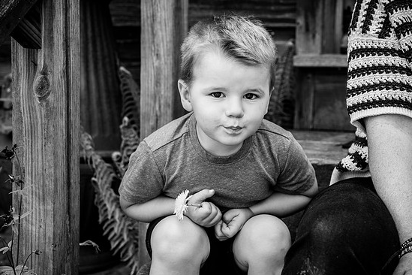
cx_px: 208
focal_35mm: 74
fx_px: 847
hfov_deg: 27.3
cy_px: 141
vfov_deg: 18.4
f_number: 5.6
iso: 250
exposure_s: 1/250
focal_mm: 70
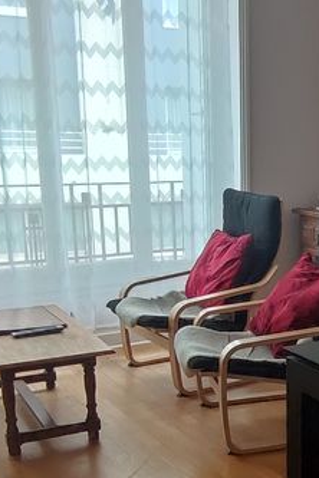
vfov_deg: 39.0
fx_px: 665
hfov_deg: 24.6
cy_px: 328
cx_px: 375
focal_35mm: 50
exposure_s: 1/100
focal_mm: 1.65
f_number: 2.2
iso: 267
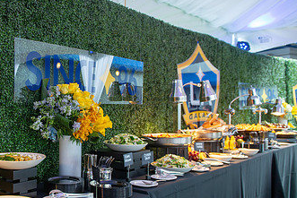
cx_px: 54
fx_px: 347
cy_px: 113
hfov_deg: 43.9
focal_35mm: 42
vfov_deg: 31.9
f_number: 3.5
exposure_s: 1/160
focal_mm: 24
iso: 500
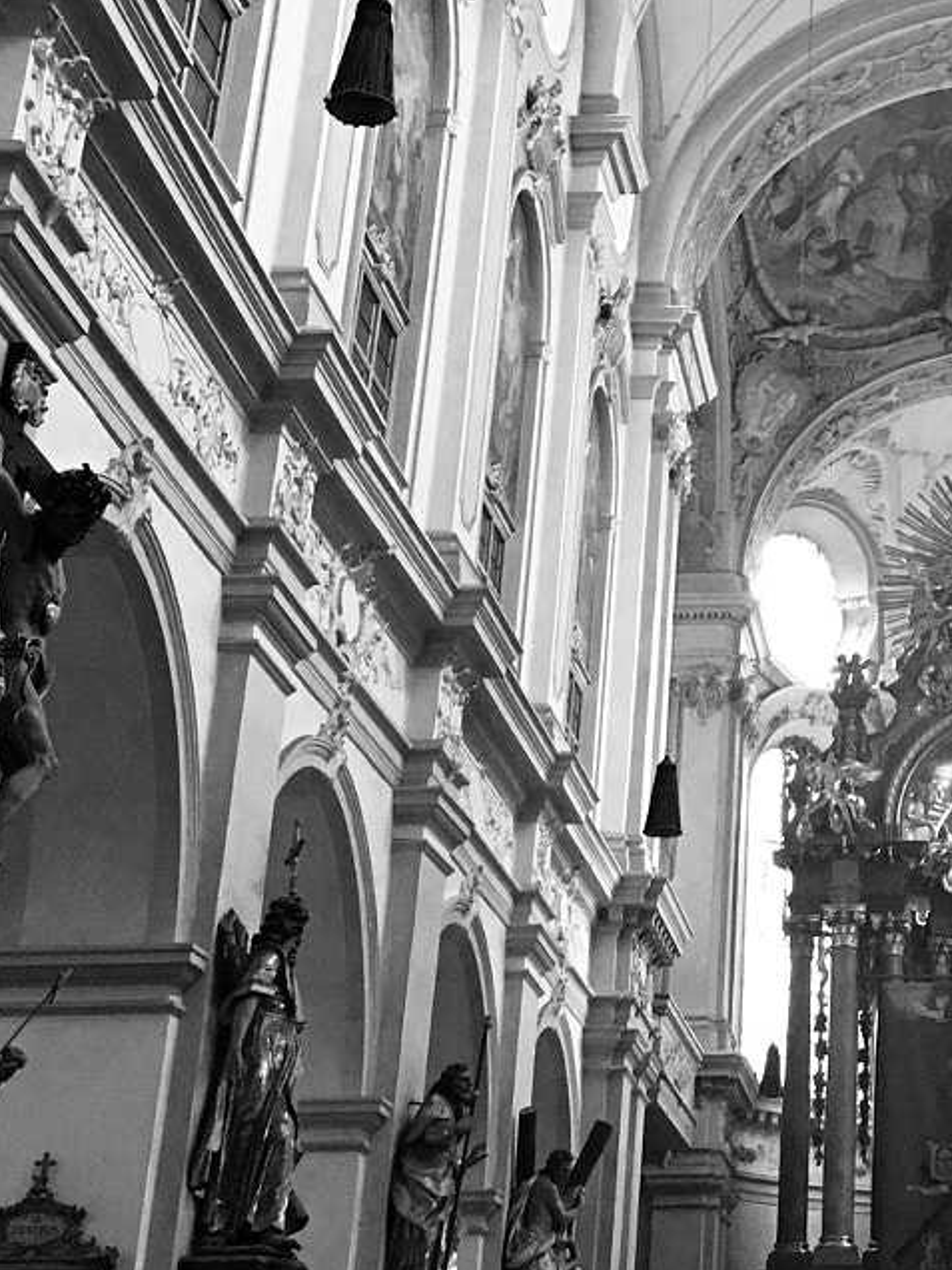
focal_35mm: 73
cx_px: 1032
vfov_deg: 25.6
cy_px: 48
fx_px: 2677
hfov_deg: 19.4
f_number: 2.2
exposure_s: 1/10
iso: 80
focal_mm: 4.15
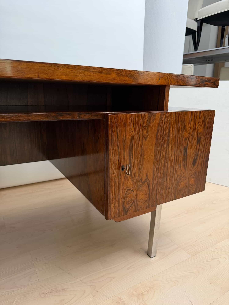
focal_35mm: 24
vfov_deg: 71.6
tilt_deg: -14.5
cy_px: 152
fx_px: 212
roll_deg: -1.5
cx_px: 114
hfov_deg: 56.8
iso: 160
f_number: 1.78
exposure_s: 1/50
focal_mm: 6.76
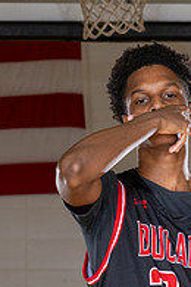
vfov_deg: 6.6
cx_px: 207
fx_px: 2483
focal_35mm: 312
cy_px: 265
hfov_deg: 4.4
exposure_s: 1/100
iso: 400
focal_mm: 89
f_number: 7.1
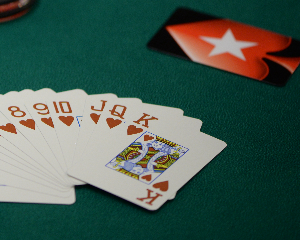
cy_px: 4
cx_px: -45
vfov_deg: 6.2
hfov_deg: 7.8
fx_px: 2193
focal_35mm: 247
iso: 1600
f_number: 3.2
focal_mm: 105
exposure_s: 1/320
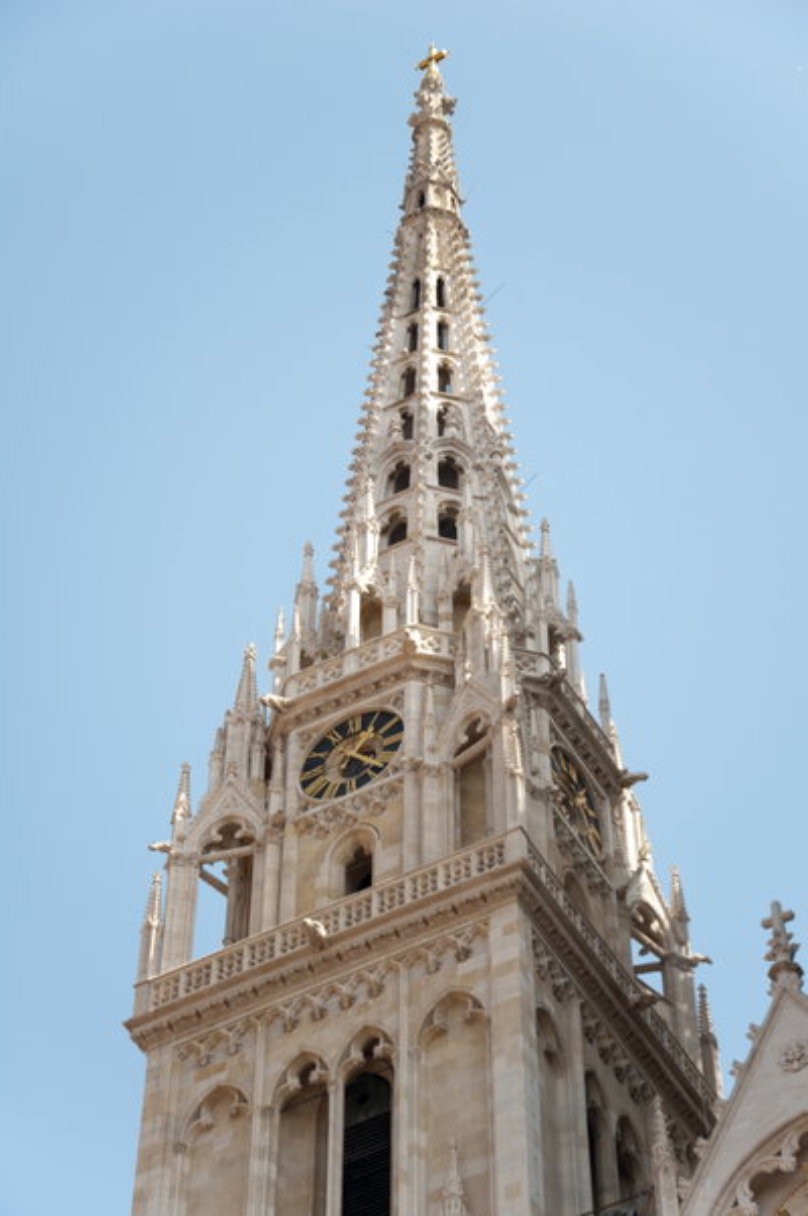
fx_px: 3138
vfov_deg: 21.9
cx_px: 404
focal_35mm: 93
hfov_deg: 14.7
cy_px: 608
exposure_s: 1/160
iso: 200
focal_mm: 62
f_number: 6.3
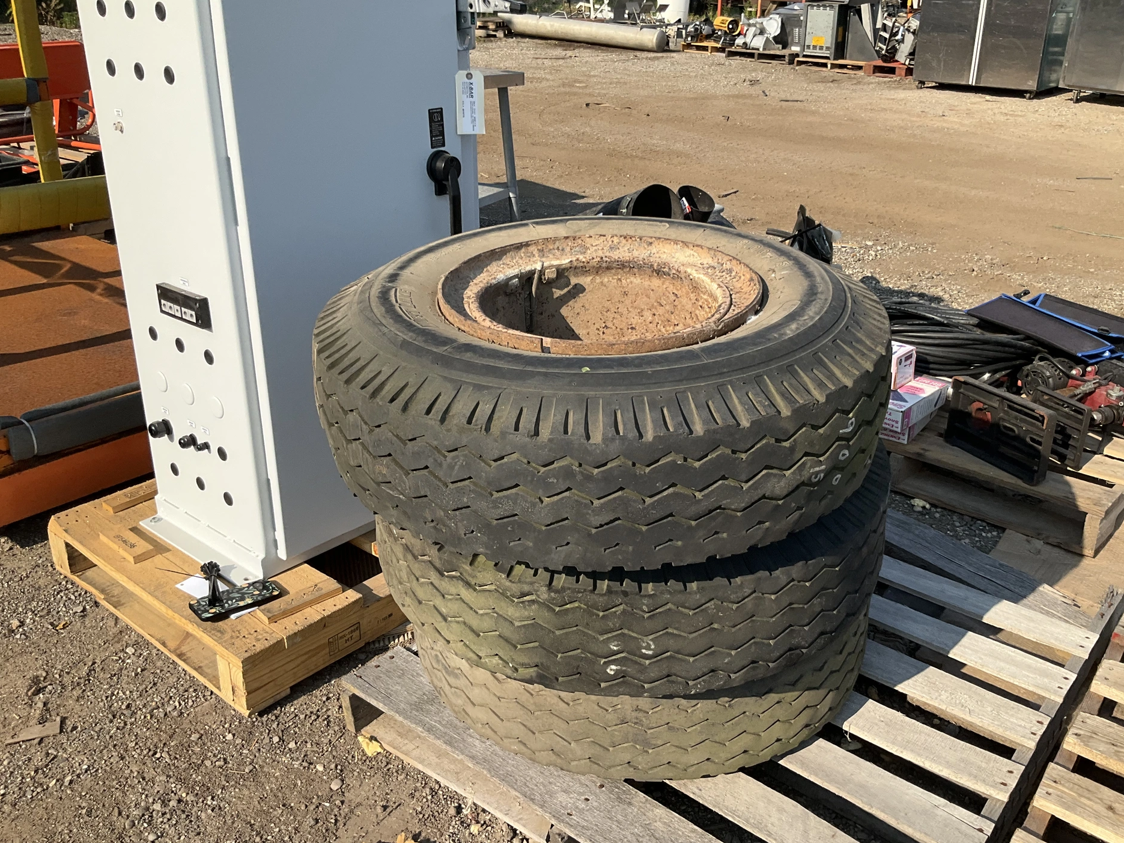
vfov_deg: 45.4
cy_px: 419
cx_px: 600
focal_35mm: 31
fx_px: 1007
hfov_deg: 58.3
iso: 25
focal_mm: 3
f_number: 1.8
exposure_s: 1/1311
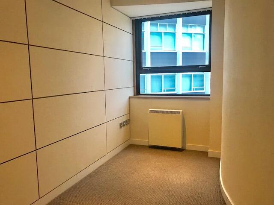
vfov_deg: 49.7
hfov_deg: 63.4
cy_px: 102
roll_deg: +0.7
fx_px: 222
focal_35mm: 28
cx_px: 137
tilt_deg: -5.1
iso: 25
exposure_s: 1/33
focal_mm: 3.99
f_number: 1.8
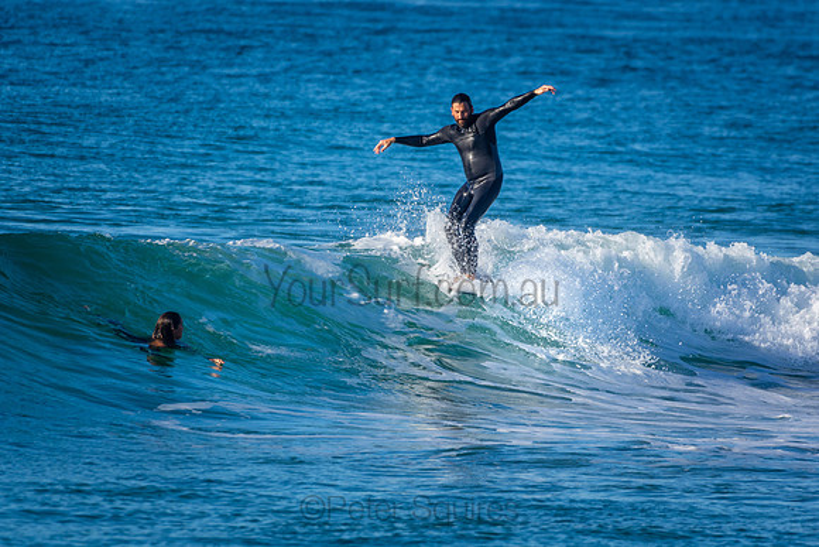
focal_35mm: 750
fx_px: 17066
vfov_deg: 1.8
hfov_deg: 2.7
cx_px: 410
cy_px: 274
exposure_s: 1/1250
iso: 250
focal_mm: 500
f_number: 5.6
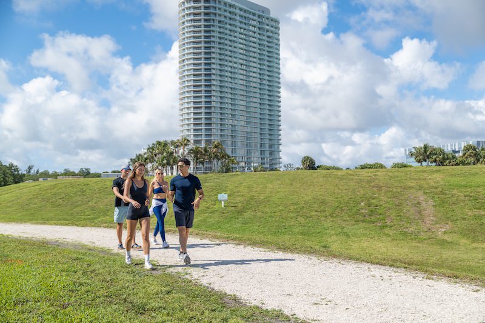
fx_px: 512
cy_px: 162
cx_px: 242
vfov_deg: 35.0
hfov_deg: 50.7
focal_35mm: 38
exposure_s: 1/4000
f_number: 3.2
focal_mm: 38
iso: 400
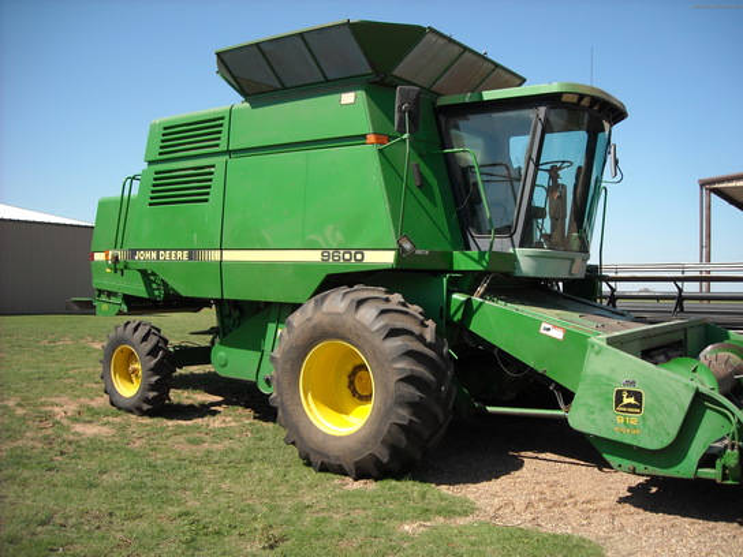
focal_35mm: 35
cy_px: 278
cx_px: 372
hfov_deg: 52.6
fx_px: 751
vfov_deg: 40.7
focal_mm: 5.7
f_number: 5.6
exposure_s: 1/209
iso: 64
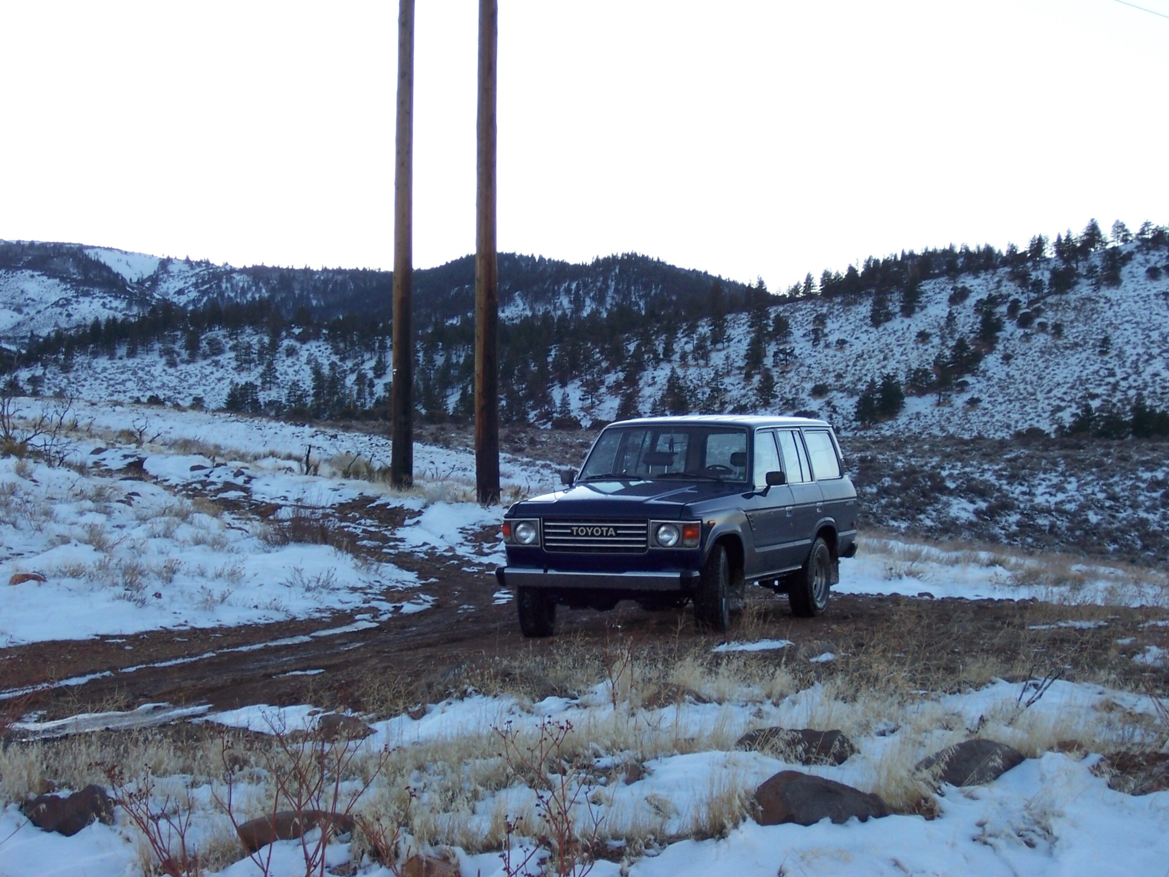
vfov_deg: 21.0
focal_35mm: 70
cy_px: 438
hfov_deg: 27.8
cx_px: 584
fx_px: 2364
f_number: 3.8
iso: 80
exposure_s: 1/125
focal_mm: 12
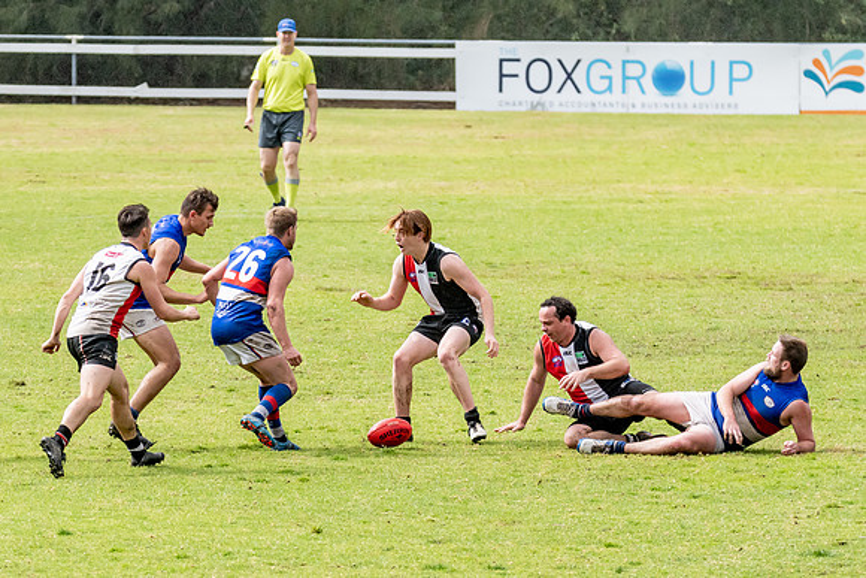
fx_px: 10698
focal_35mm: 445
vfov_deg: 3.1
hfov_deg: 4.6
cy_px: 346
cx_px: 409
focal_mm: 240
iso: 1250
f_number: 7.1
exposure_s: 1/5000
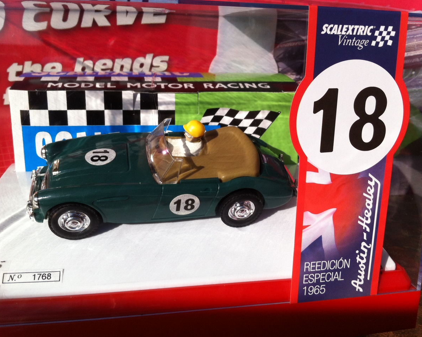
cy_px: 168
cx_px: 214
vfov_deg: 40.1
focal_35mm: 37
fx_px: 462
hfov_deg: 49.1
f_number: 2.8
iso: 80
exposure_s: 1/2514
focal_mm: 3.85
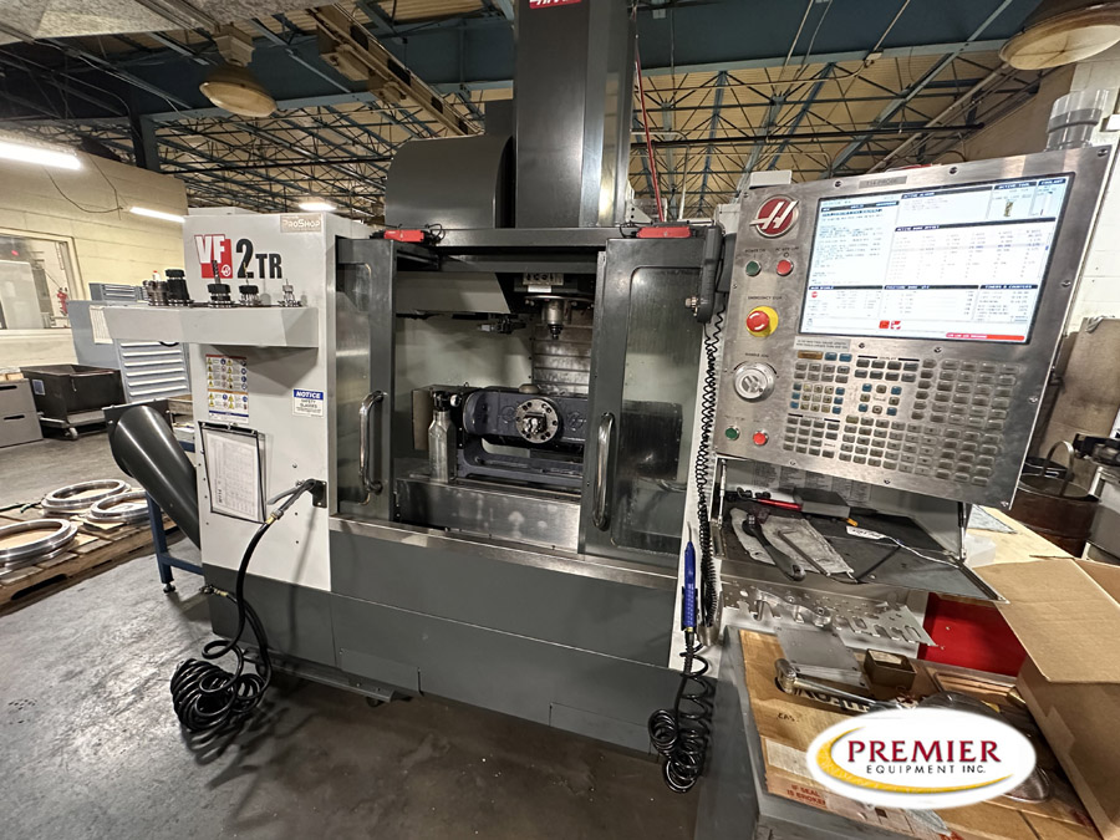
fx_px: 453
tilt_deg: -13.4
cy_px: 420
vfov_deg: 85.7
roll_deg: -2.6
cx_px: 560
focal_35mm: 14
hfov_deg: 102.1
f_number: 2.2
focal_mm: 2.22
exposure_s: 1/60
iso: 800
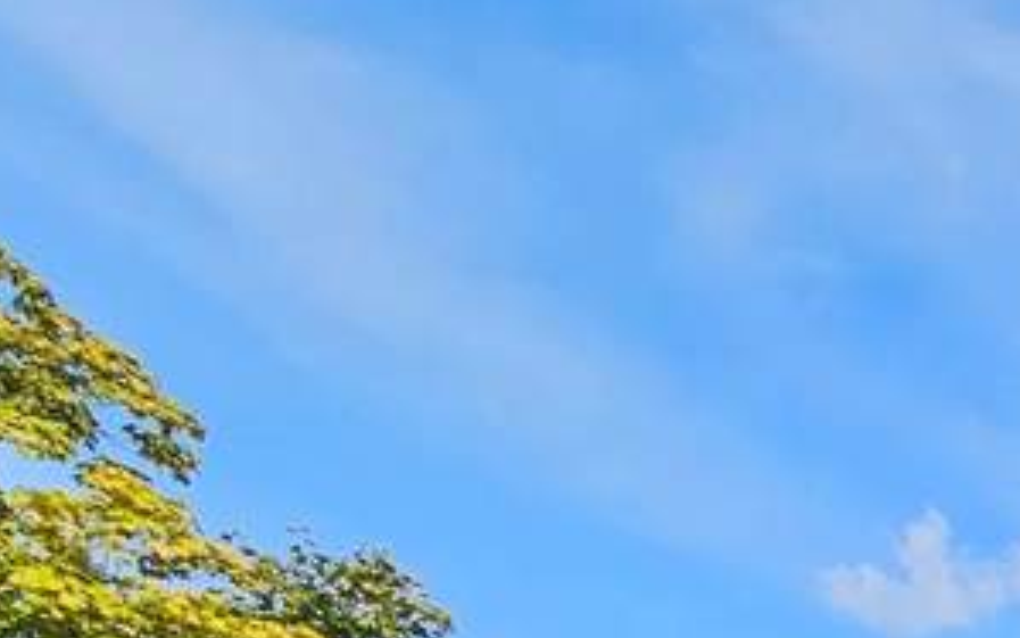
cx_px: 1979
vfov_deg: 15.5
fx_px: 1640
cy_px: 1409
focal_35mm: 59
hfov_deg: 20.0
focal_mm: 2.2
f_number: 2.2
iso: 50
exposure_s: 1/1376
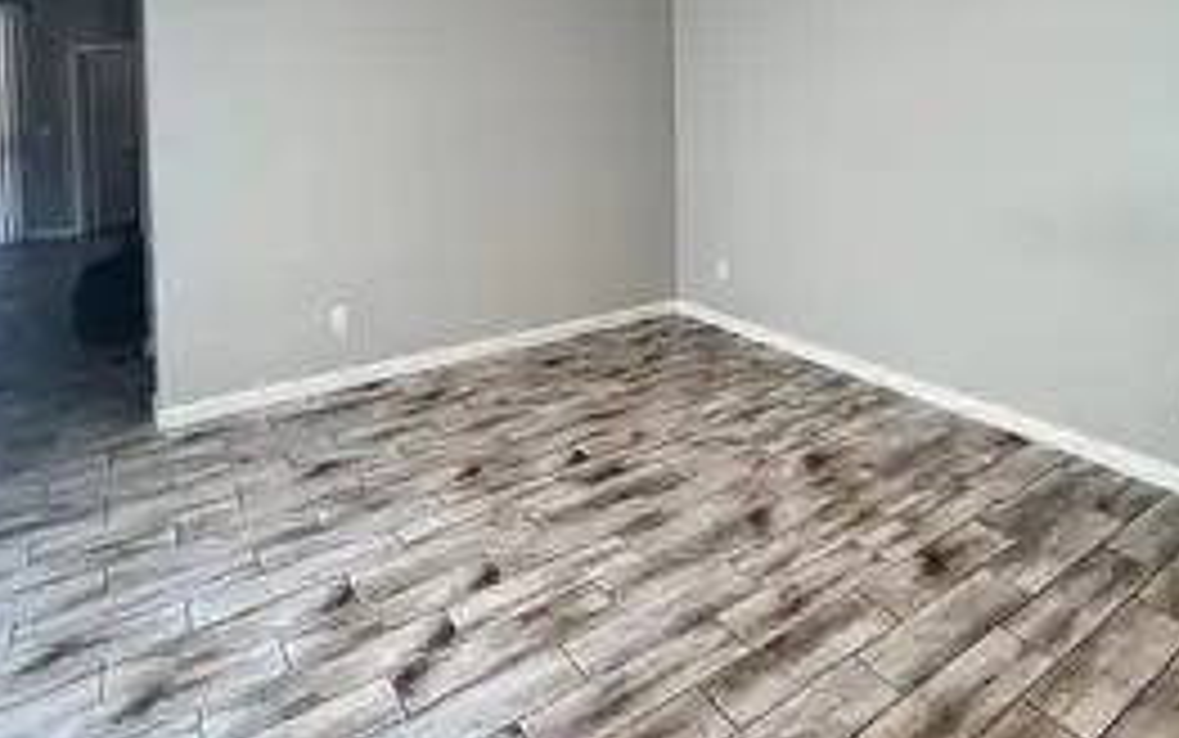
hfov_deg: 82.3
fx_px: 675
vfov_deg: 52.8
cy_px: 126
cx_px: 590
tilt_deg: -2.6
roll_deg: +0.8
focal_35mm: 21
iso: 200
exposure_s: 1/120
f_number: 1.8
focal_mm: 1.57
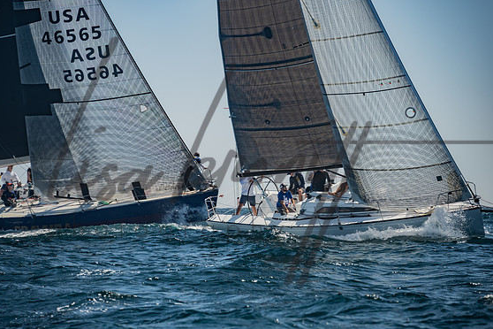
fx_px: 2944
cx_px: 240
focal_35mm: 215
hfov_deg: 9.6
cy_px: 163
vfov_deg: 6.4
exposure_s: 1/320
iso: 160
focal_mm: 200
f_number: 6.3
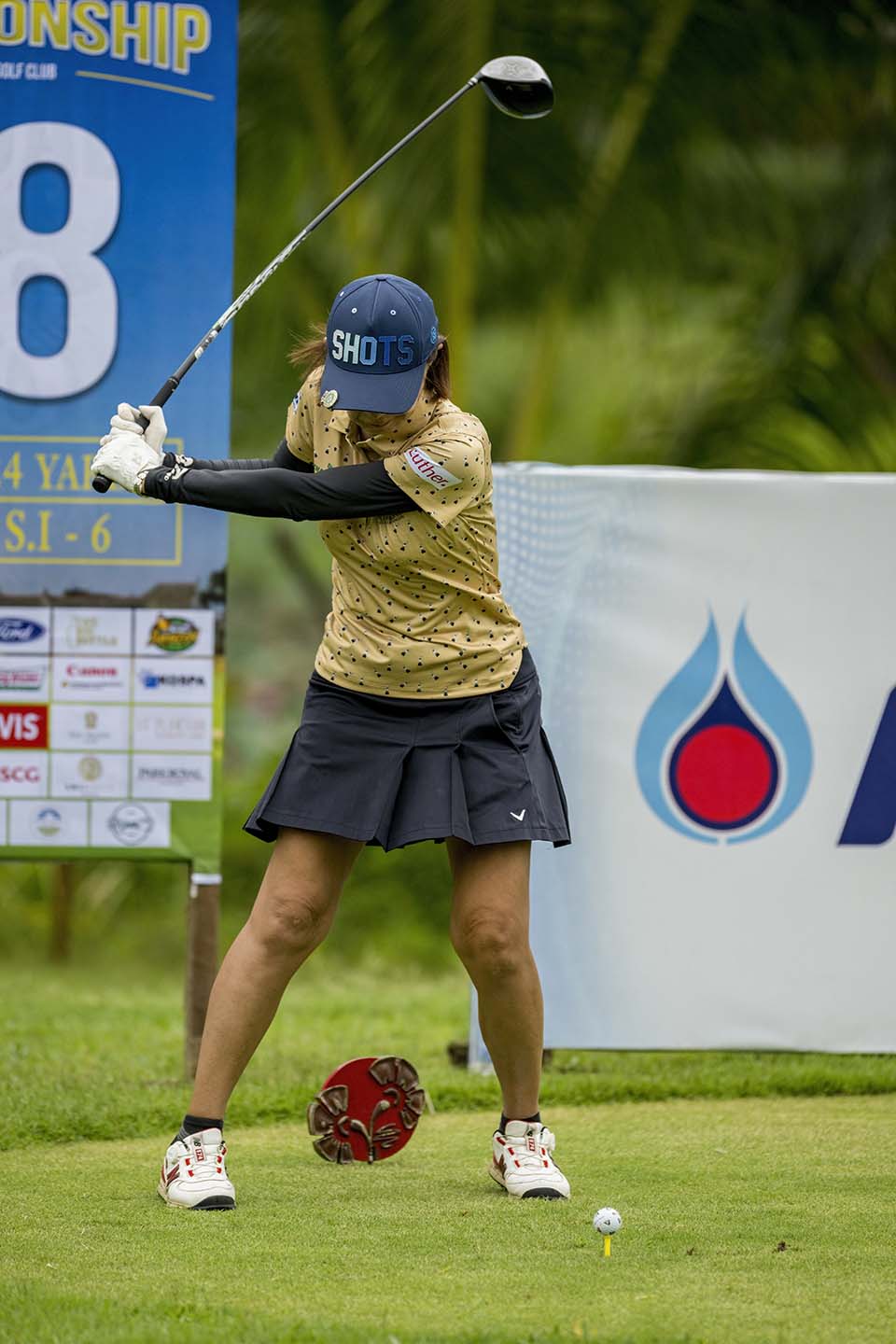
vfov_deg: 5.2
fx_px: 14932
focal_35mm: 400
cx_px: 448
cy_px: 672
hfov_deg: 3.4
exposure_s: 1/4000
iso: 1100
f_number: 3.5
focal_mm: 400
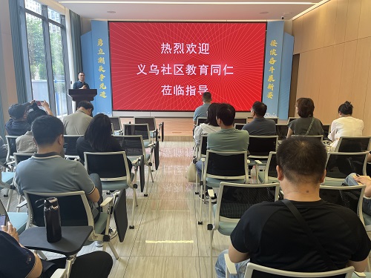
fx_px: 279
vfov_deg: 53.1
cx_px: 186
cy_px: 139
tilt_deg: -10.6
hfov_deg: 67.3
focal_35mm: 26
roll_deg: -0.9
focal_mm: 5.1
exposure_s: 1/100
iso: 80
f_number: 1.6
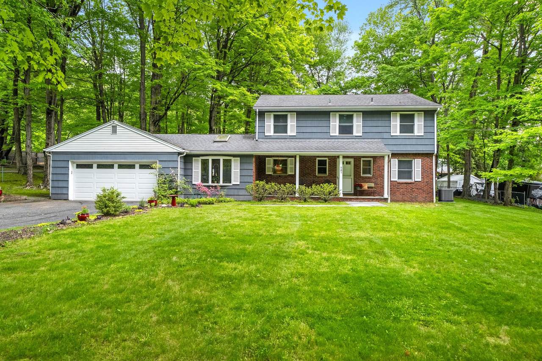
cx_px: 271
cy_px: 180
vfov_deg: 59.5
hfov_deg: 81.2
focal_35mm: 21
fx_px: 316
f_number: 8
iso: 800
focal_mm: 21
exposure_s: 1/160
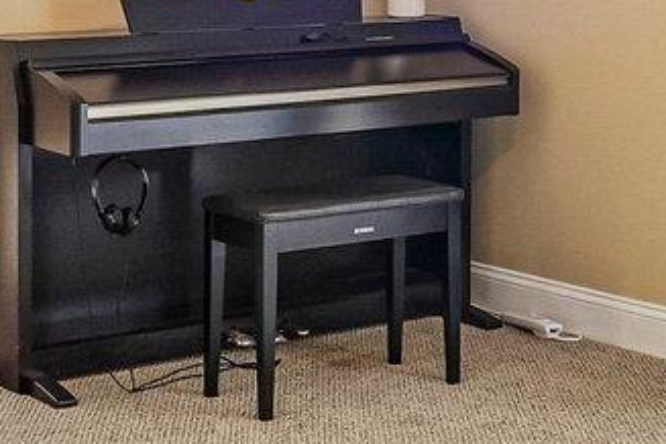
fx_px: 1739
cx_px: 477
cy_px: -60
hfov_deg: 21.5
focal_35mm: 94
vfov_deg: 14.2
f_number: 8
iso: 320
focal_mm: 10
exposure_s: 1/30
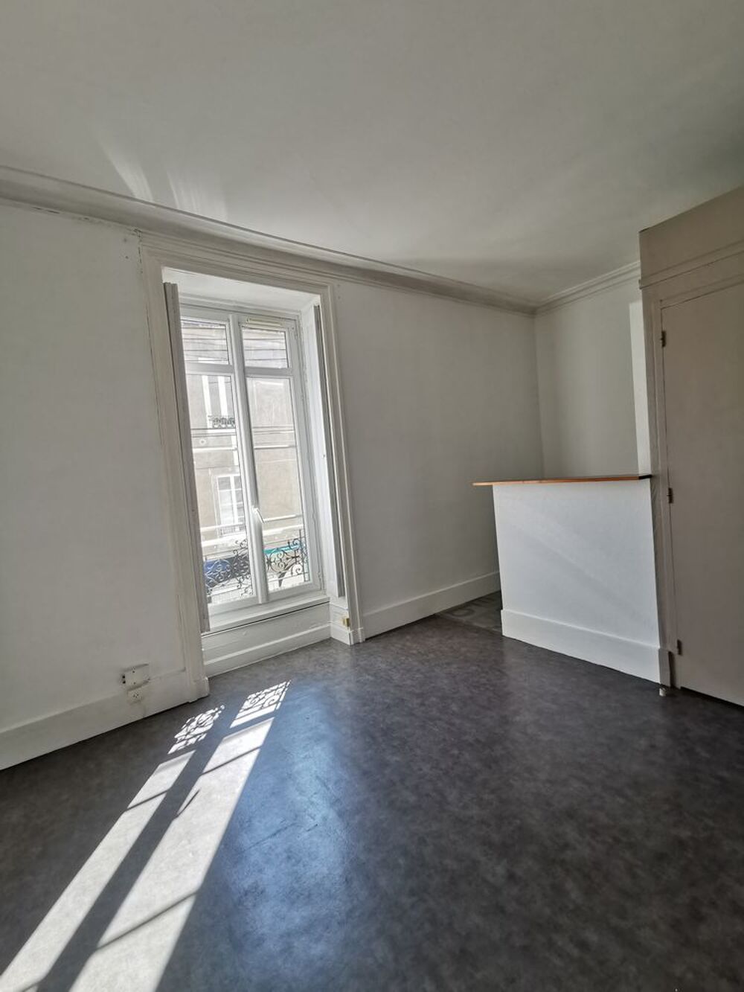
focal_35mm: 16
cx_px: 372
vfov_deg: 94.5
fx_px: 458
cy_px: 496
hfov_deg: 78.1
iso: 50
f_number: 2.2
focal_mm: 2.35
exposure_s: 1/99.9
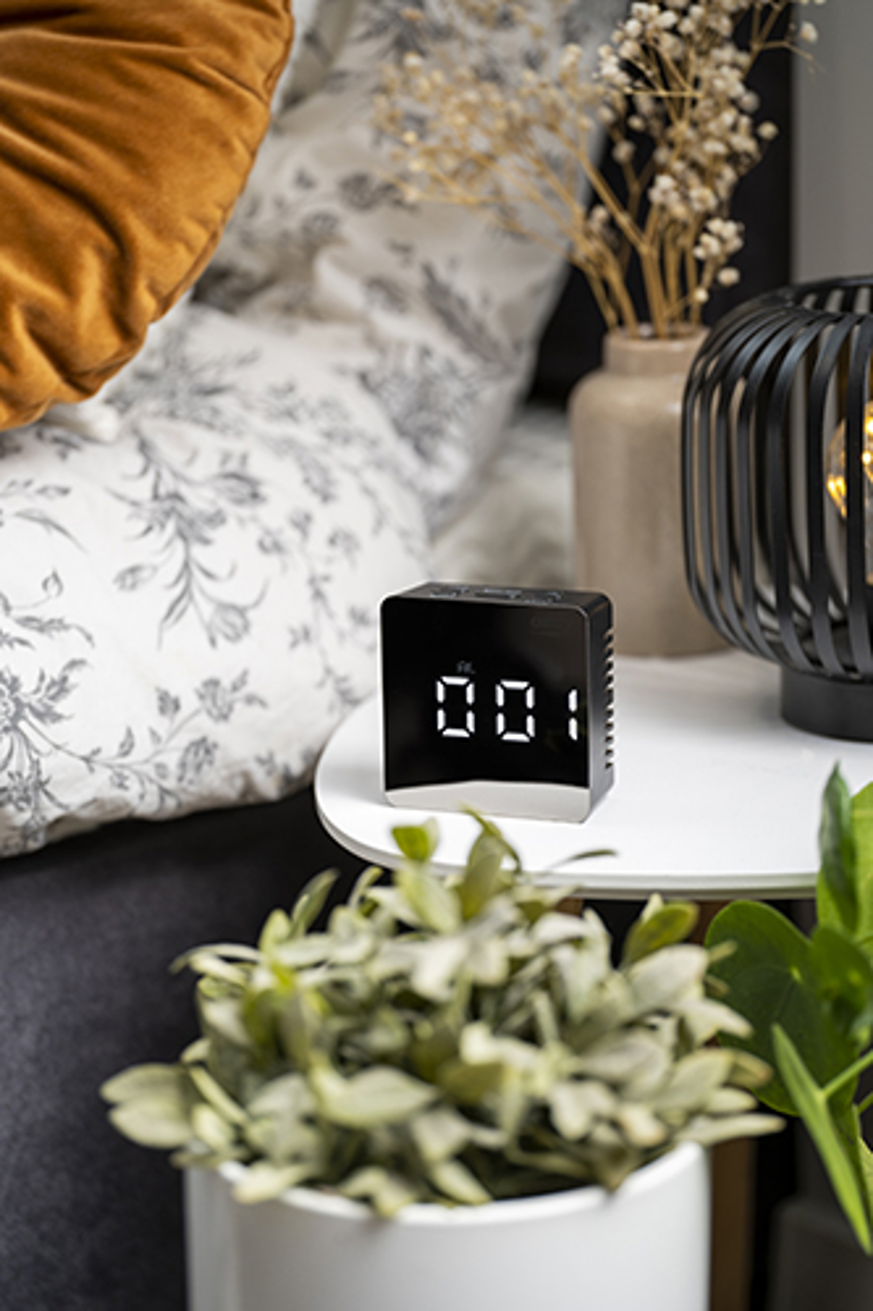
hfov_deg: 13.0
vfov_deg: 19.5
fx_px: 3822
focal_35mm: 105
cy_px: 656
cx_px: 436
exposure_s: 1/125
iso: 250
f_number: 2.8
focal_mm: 105
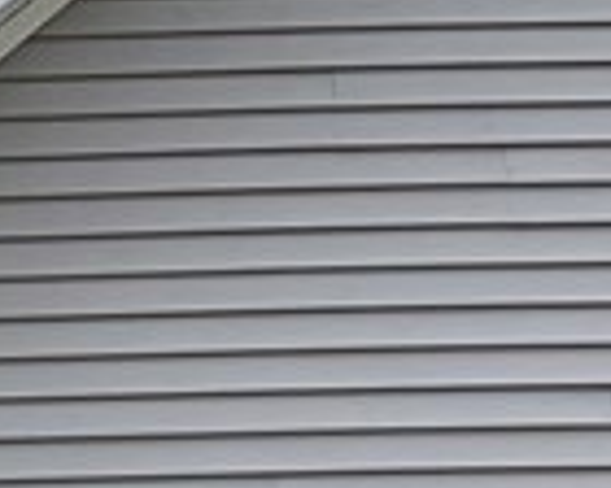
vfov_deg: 7.8
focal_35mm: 186
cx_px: -1309
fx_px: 3363
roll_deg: +0.4
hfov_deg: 8.5
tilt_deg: +7.0
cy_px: 1146
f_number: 1.8
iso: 25
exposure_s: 1/1100
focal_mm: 4.25
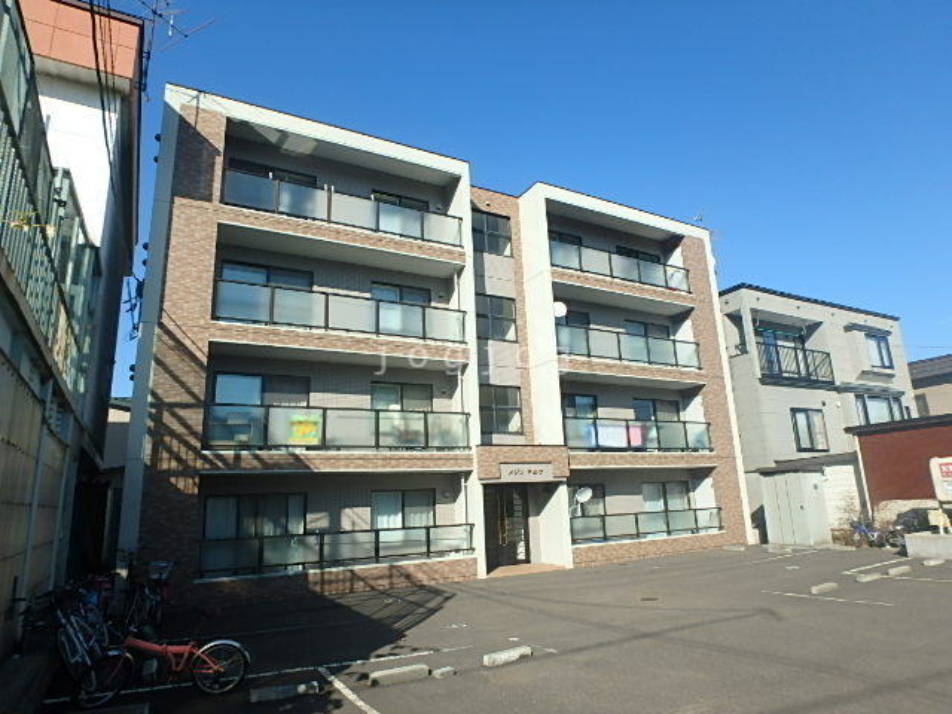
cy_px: 357
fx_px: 578
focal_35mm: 21
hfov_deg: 79.0
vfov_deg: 63.4
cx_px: 476
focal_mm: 3.7
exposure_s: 1/1000
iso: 125
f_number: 3.5
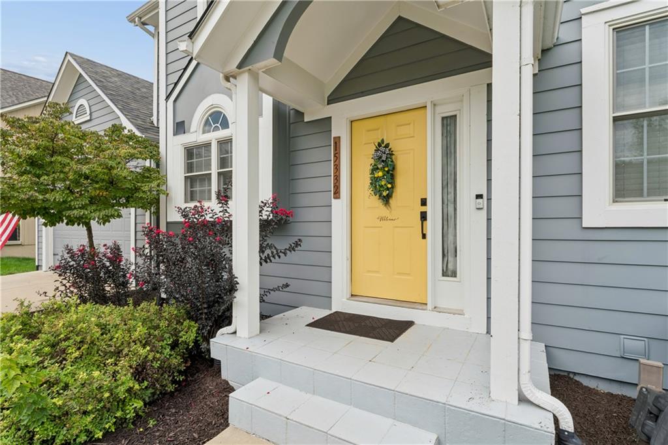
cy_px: 222
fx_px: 321
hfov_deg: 92.3
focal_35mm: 17
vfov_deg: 69.5
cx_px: 334
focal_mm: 17.3
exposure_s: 1/20
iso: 100
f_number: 22
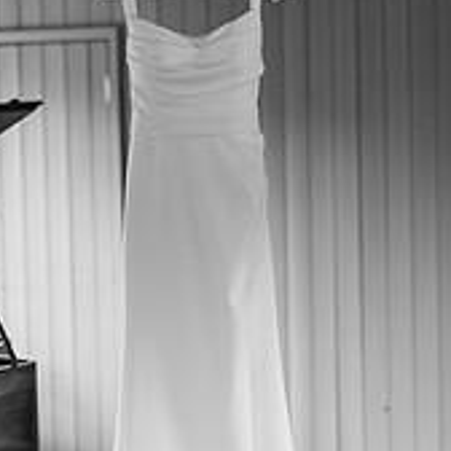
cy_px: 373
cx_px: 149
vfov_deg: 9.0
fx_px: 2845
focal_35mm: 193
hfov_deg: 9.1
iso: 320
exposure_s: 1/200
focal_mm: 85
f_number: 2.5
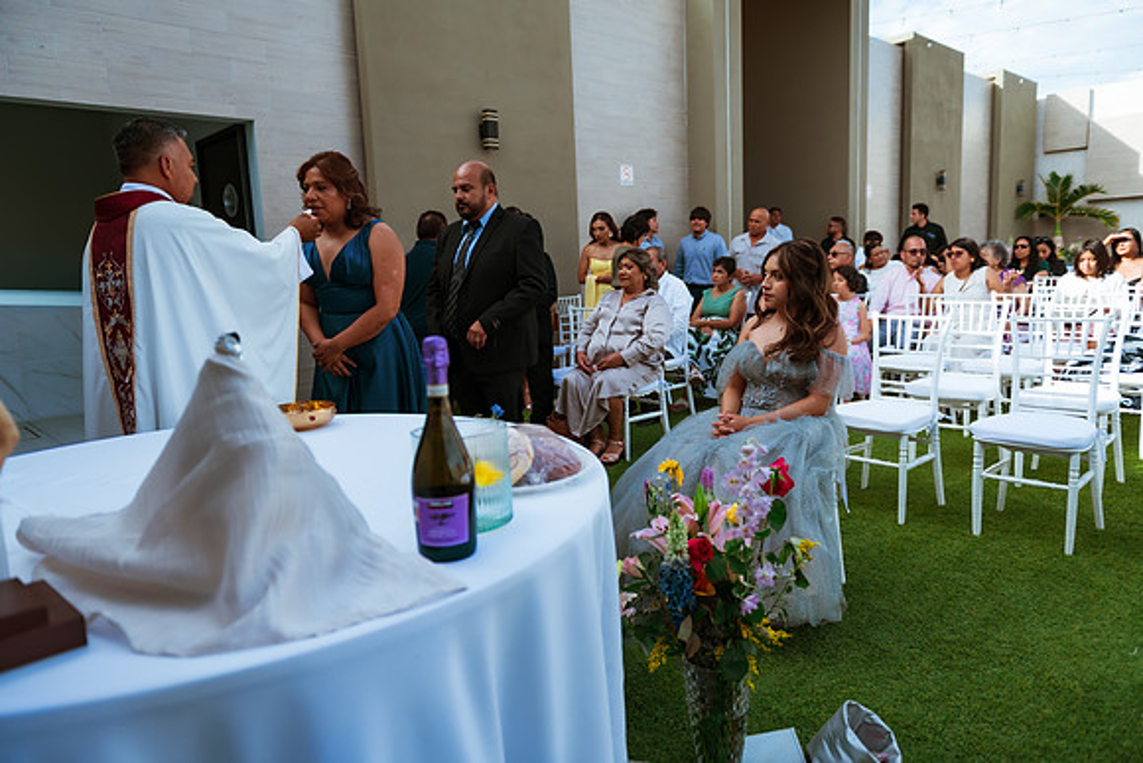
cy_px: 382
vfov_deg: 53.2
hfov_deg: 73.7
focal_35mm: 24
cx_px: 572
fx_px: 762
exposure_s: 1/800
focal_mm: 24
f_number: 2.8
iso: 100
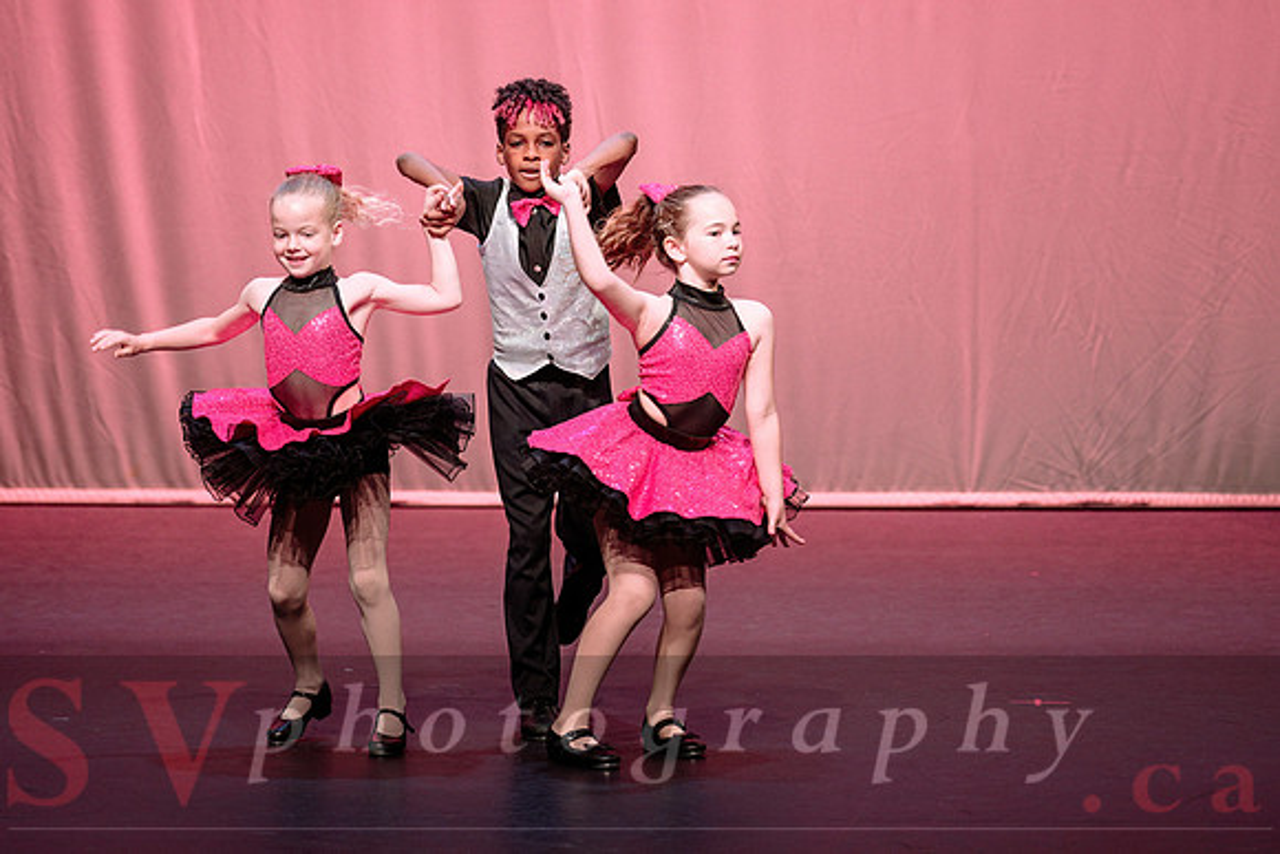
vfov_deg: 6.0
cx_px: 640
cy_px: 238
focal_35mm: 231
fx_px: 8207
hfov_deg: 8.9
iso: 1250
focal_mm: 160
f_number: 2.8
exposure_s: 1/400
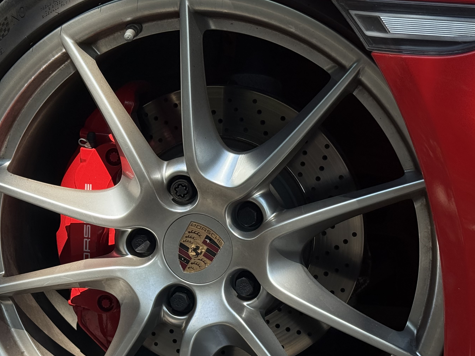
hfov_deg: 27.0
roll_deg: -1.4
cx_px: 223
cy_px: 195
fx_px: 988
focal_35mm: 72
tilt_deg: -13.7
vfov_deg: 20.4
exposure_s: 1/975
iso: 100
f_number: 1.78
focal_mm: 6.76
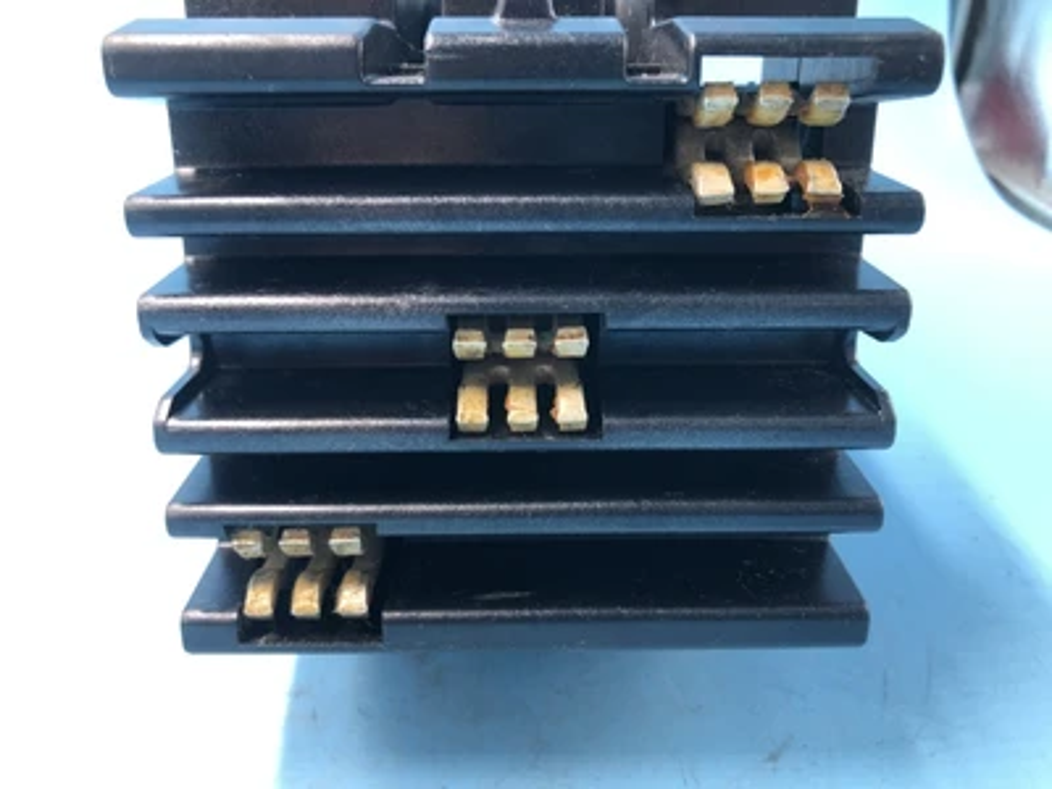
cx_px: 526
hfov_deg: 63.4
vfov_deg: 49.7
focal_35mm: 28
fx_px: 851
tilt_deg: -29.8
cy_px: 394
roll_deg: -1.8
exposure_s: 1/30
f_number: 1.8
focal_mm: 3.99
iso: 25
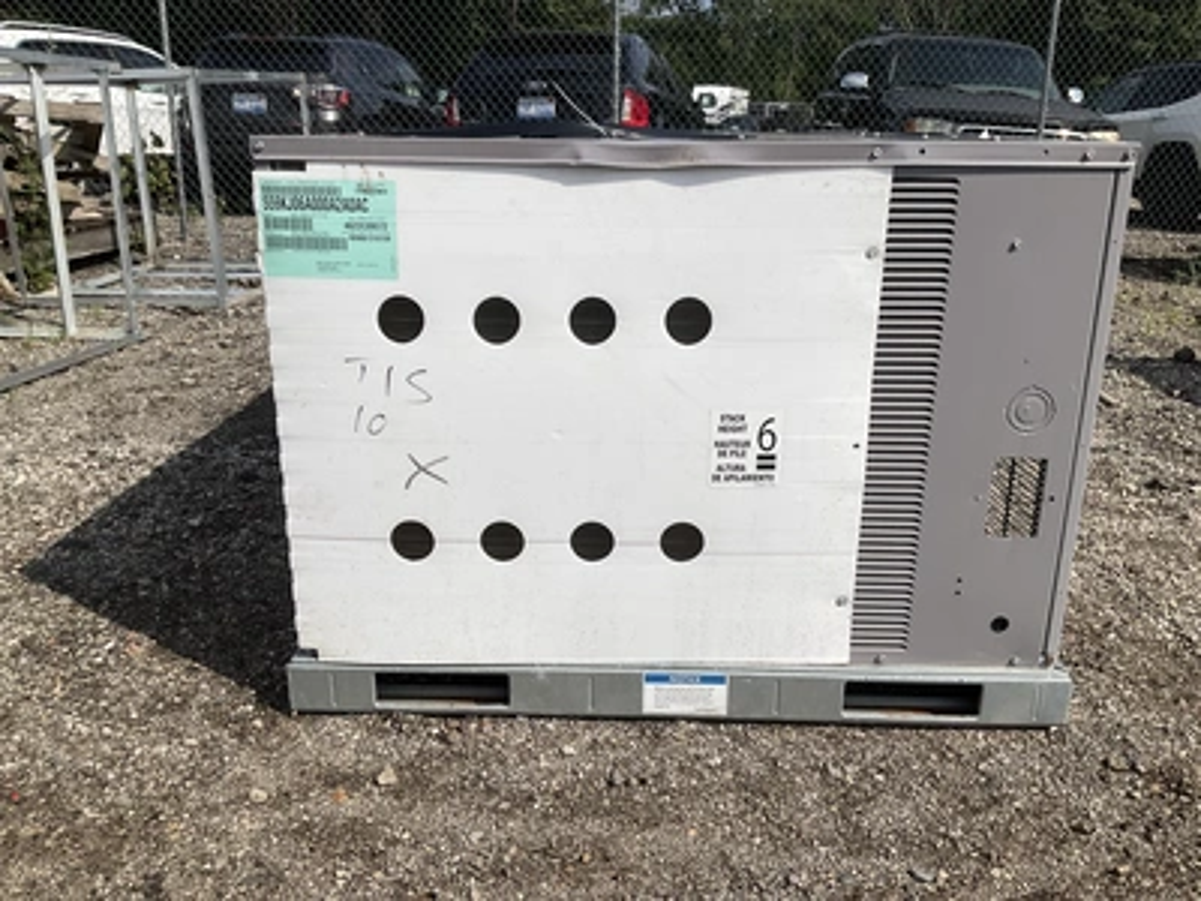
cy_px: 450
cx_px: 600
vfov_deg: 48.2
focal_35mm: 29
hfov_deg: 61.7
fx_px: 1006
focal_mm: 3
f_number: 1.8
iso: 25
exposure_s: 1/5263
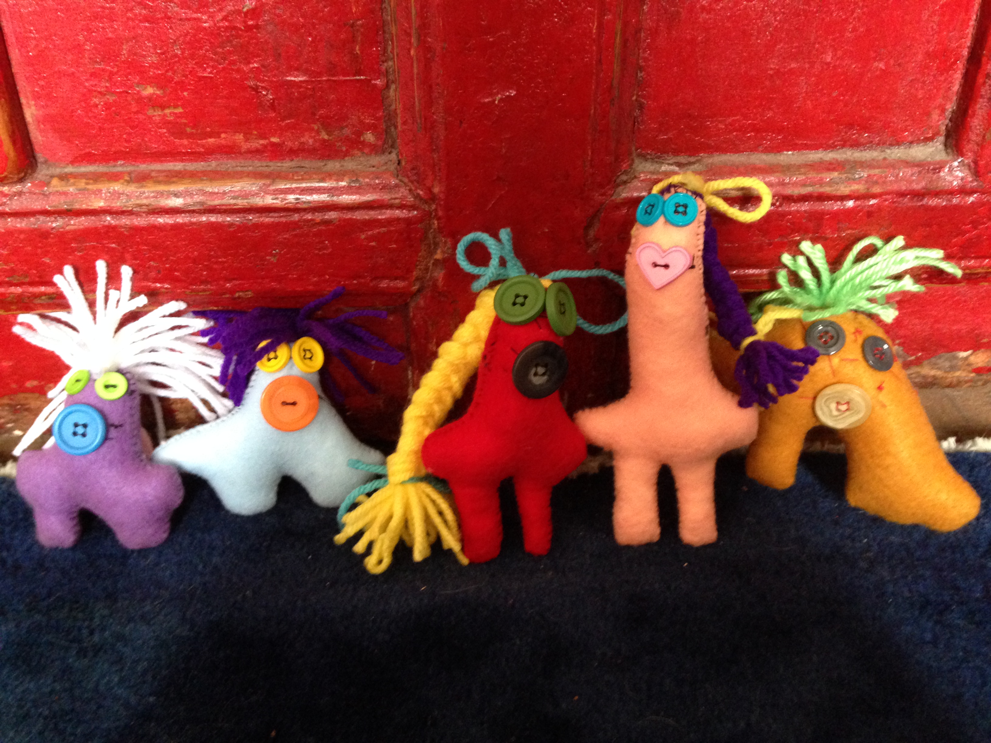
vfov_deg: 42.9
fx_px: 945
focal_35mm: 33
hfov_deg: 55.4
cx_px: 496
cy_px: 372
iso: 400
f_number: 2.4
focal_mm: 4.12
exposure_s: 1/17
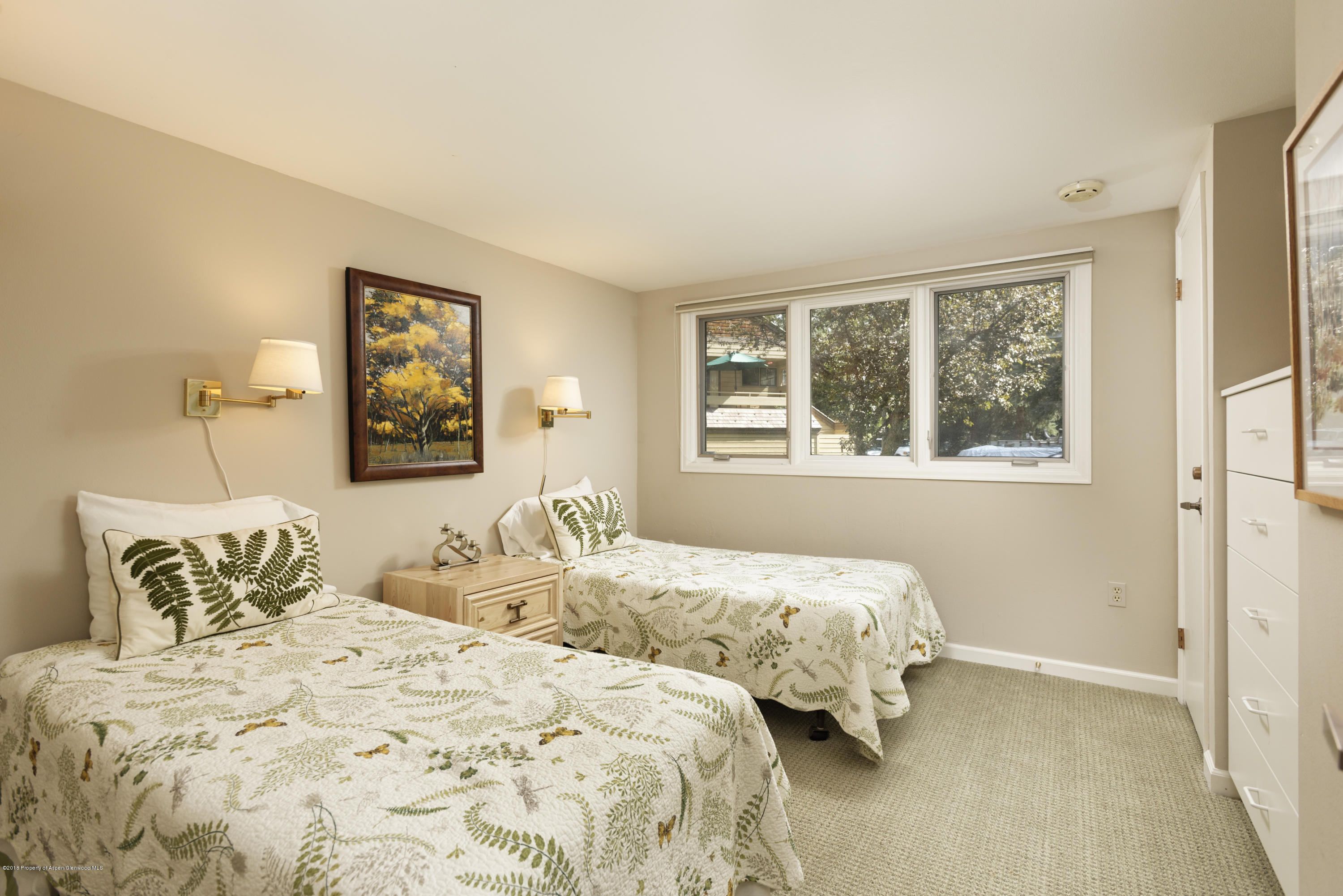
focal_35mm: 17
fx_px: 634
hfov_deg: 93.3
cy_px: 448
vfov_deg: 70.5
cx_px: 672
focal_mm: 17
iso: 500
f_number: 7.1
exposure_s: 1/125
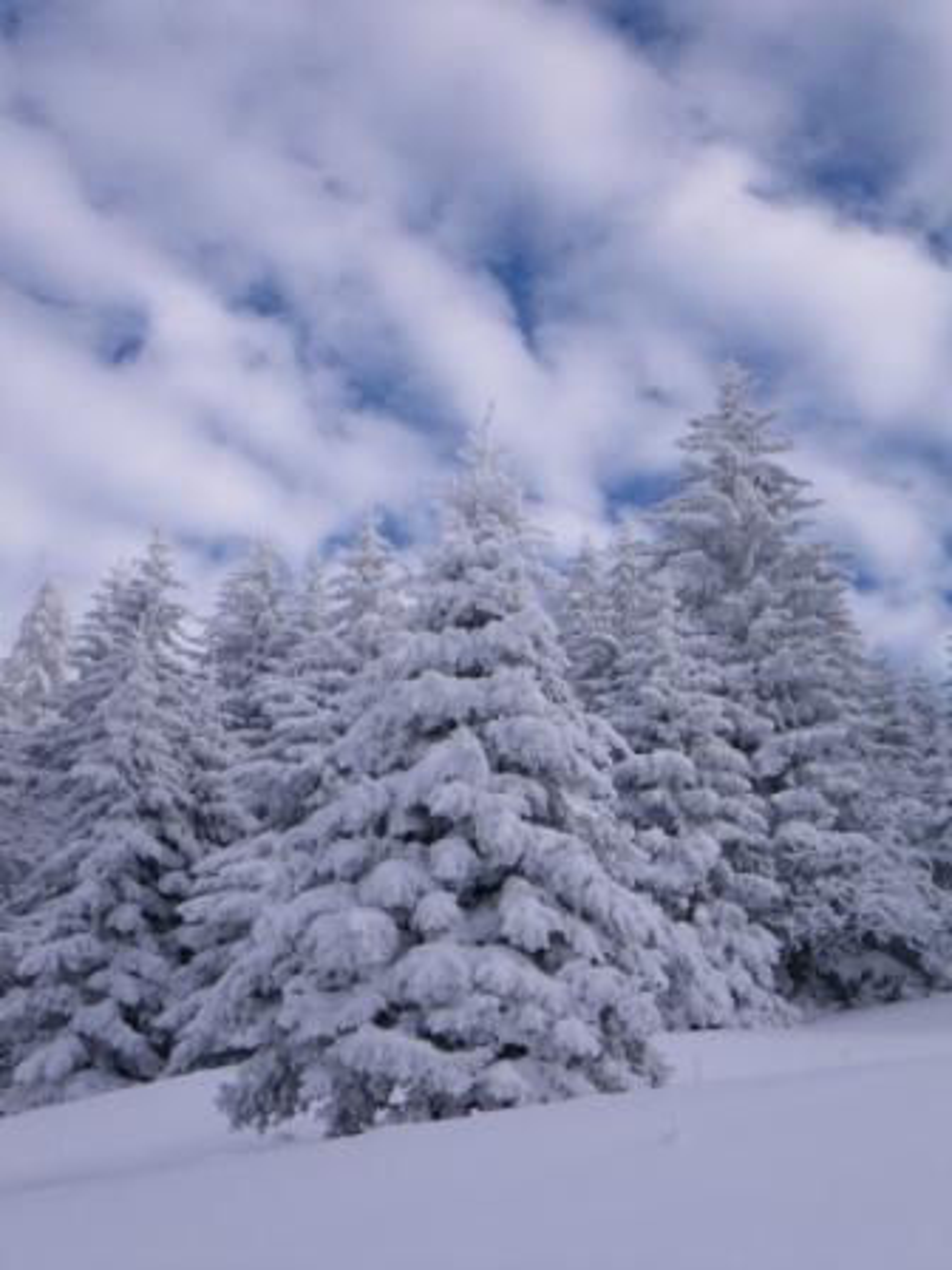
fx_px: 1870
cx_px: 476
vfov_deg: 37.5
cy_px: 635
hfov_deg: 28.6
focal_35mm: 51
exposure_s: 1/400
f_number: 5.3
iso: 64
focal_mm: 9.1
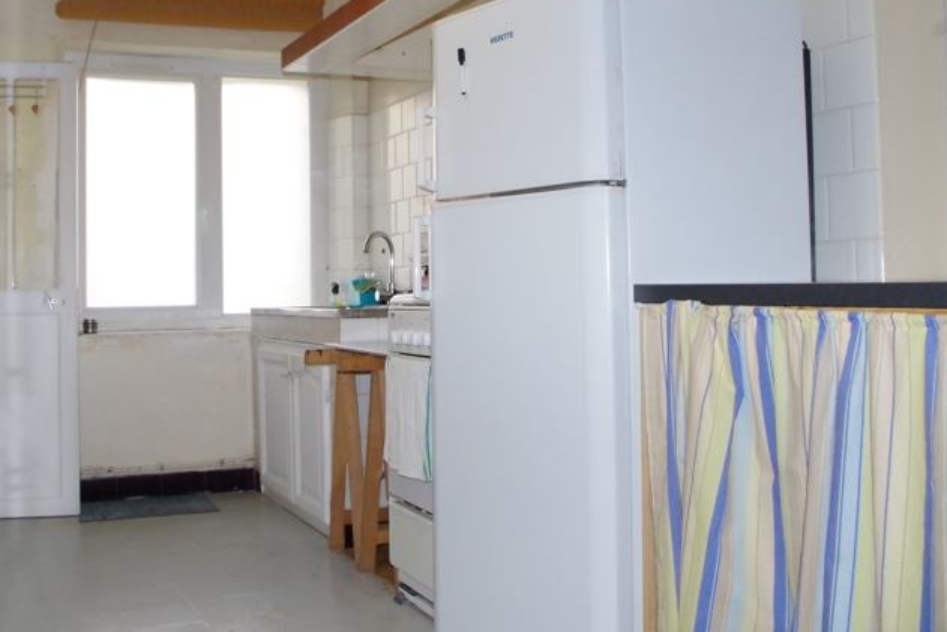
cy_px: 241
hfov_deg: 50.2
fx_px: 1000
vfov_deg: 34.9
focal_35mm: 38
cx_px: 359
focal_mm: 20
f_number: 8
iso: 3200
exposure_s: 1/180
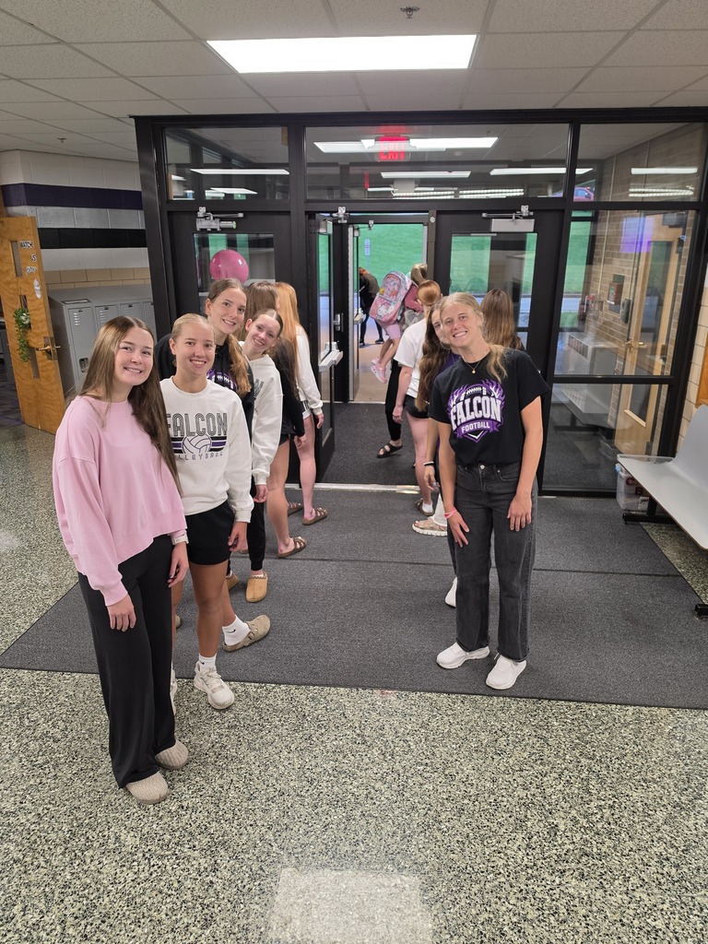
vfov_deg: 73.9
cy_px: 472
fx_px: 627
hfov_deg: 58.9
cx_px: 354
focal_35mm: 23
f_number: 1.4
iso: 160
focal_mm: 6.5
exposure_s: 1/120
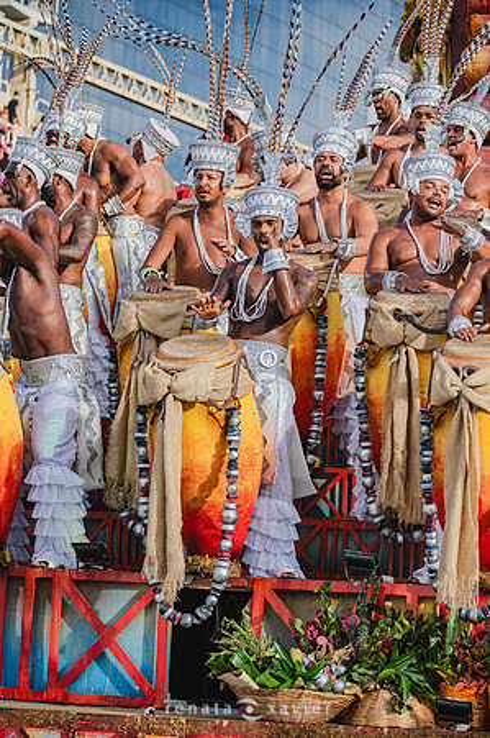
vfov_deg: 16.4
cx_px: 245
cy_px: 369
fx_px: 2558
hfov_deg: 10.9
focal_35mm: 125
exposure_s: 1/1600
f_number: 5.6
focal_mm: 125
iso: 400
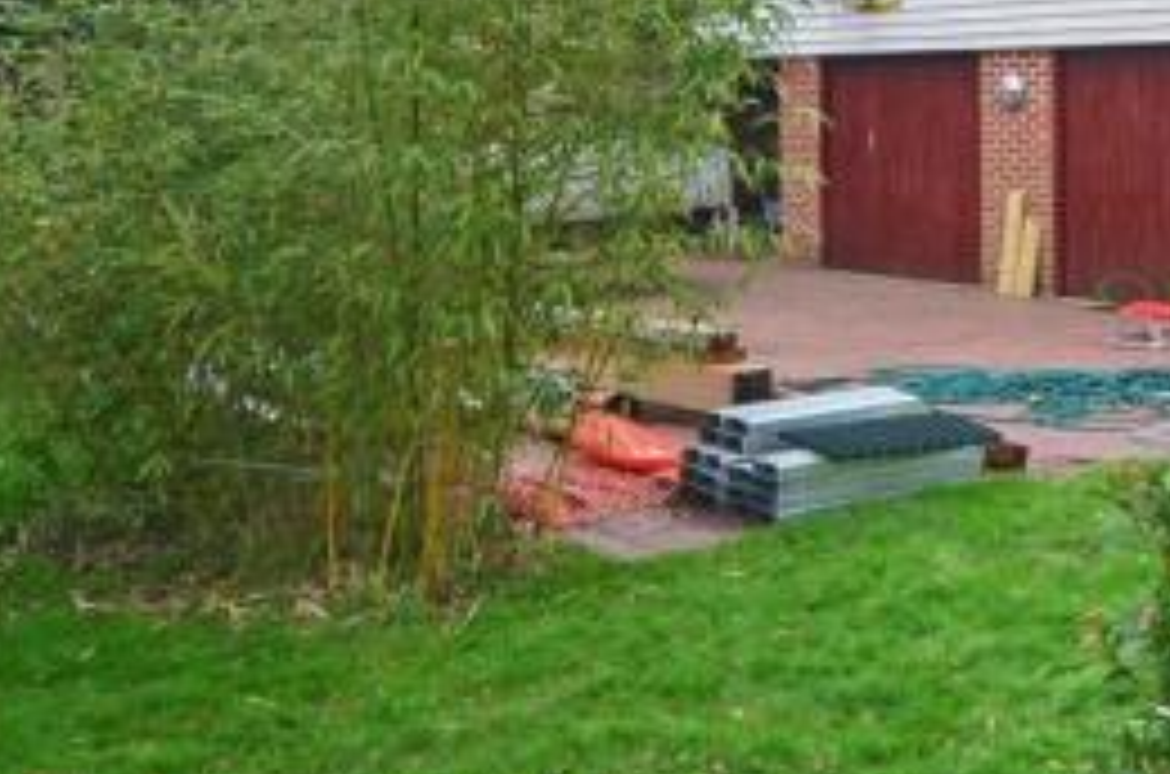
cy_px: 90
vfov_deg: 24.7
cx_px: 1138
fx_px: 1718
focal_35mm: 53
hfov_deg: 34.6
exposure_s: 1/50
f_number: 4.8
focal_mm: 14
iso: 200
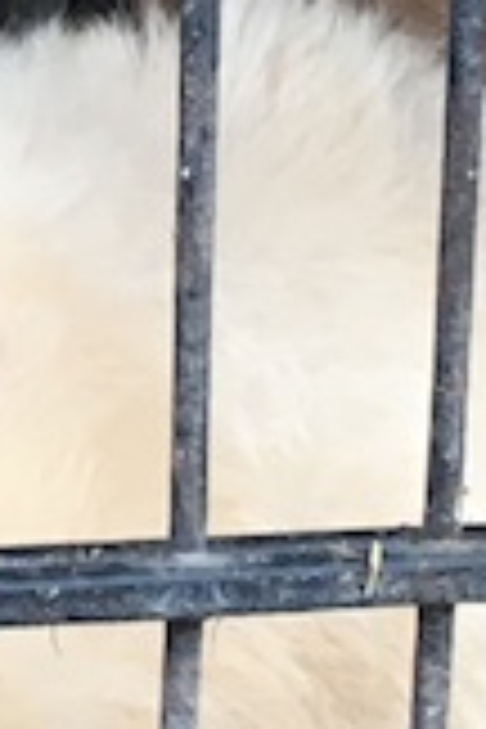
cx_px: -176
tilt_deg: -16.5
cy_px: 477
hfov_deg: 6.1
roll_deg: -0.5
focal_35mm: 224
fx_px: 4536
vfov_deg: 9.2
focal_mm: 4.15
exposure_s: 1/33
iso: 80
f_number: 2.2
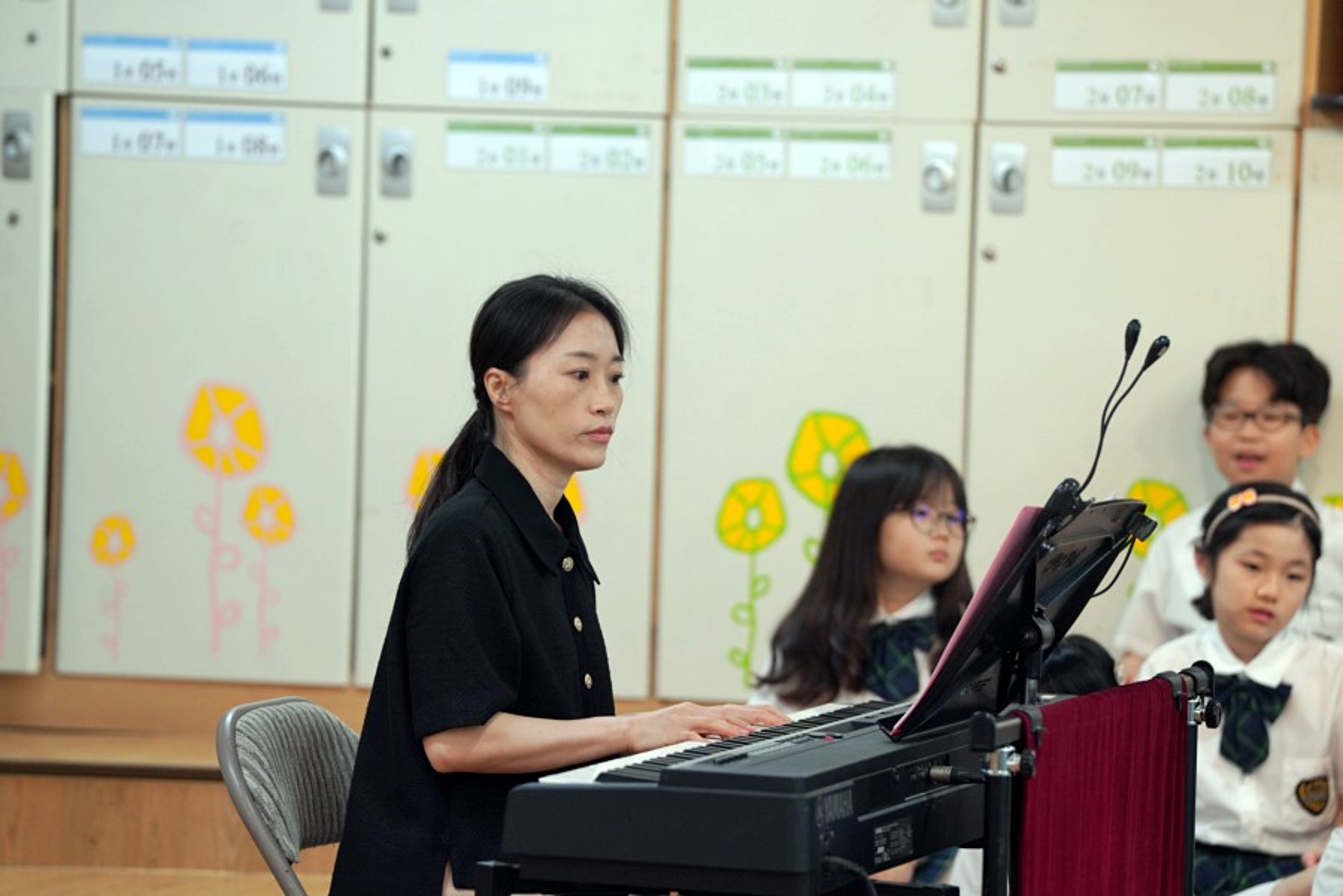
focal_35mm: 200
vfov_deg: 6.9
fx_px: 7461
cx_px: 672
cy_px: 448
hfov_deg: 10.3
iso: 1250
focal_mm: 200
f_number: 4
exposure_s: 1/250
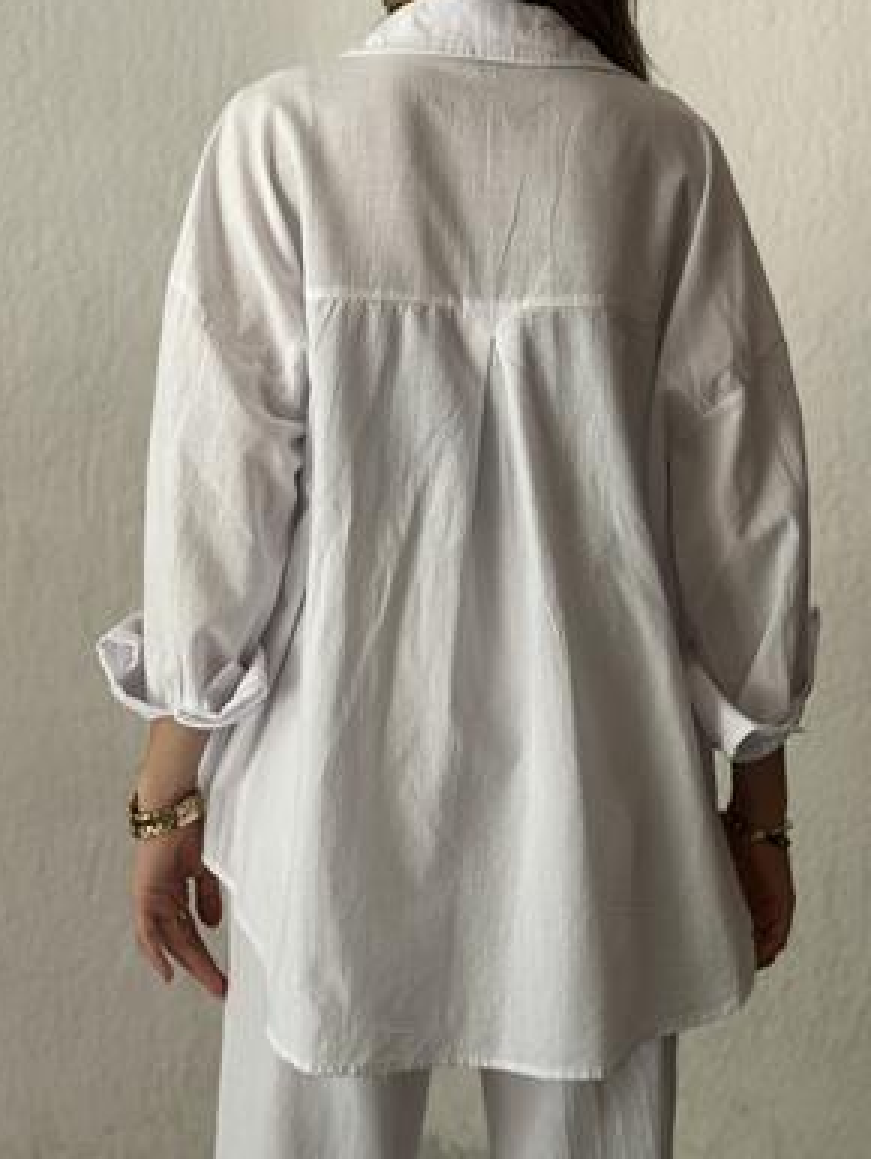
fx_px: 1776
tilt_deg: -2.9
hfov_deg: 27.6
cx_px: 414
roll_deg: -0.3
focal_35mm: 53
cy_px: 525
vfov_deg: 36.1
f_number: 1.78
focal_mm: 6.86
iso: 80
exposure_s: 1/121
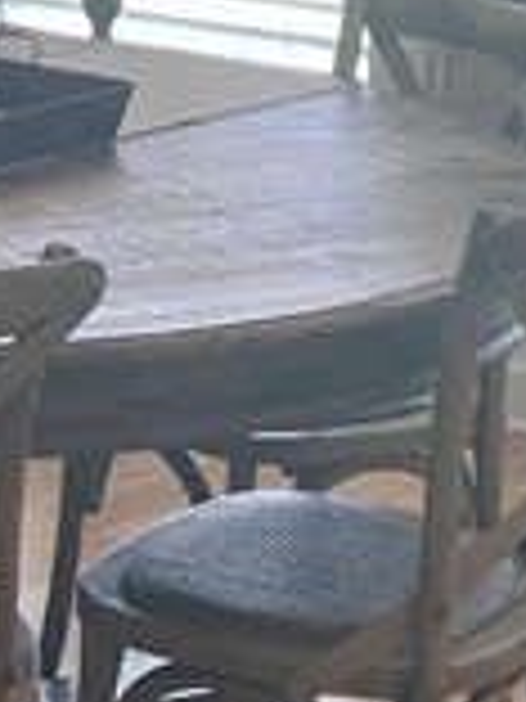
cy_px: -90
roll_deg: -1.4
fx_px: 3242
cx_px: -135
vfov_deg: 12.1
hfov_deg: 9.1
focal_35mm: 160
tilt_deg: -7.2
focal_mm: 4.25
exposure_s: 1/120
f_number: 1.8
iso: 64
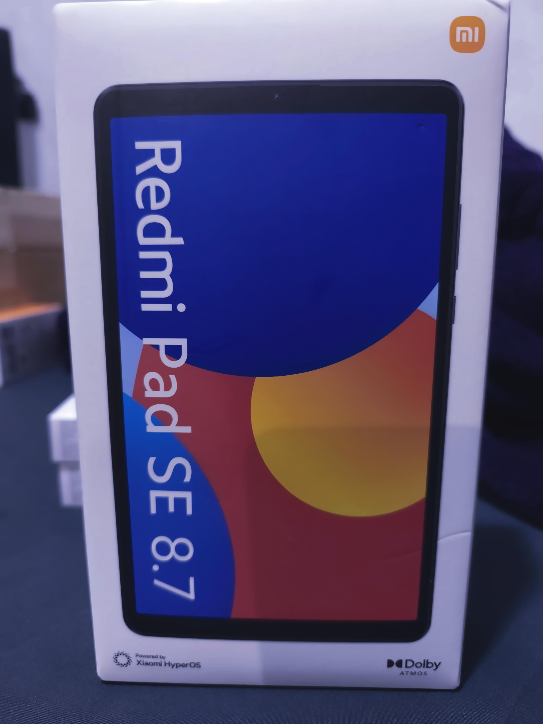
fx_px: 481
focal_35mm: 23
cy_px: 362
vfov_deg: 73.9
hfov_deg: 58.9
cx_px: 272
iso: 640
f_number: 1.62
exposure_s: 1/40
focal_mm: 6.45
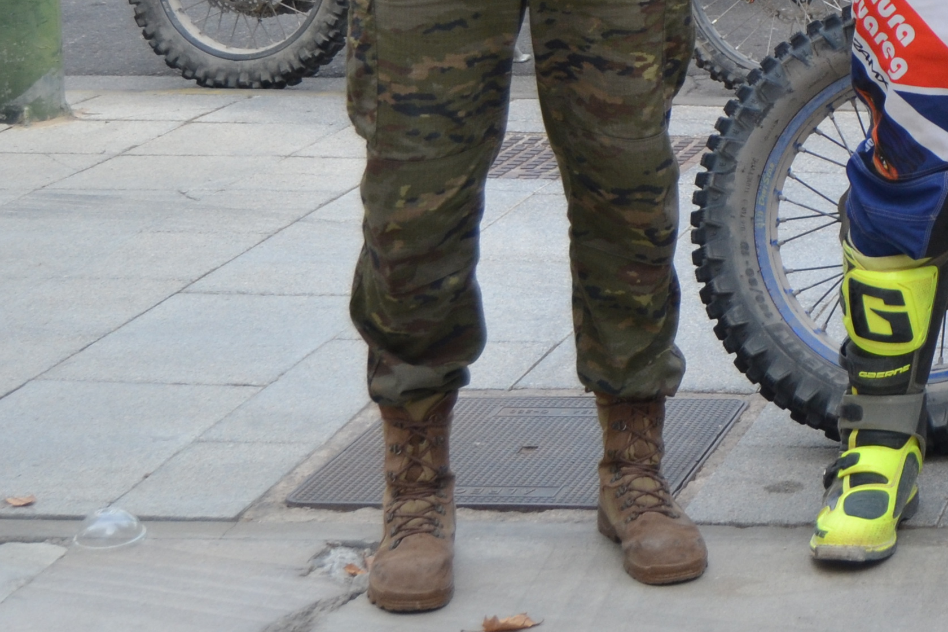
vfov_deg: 12.5
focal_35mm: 107
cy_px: -154
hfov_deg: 18.0
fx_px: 2817
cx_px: 1179
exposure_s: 1/100
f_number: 5
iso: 400
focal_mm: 26
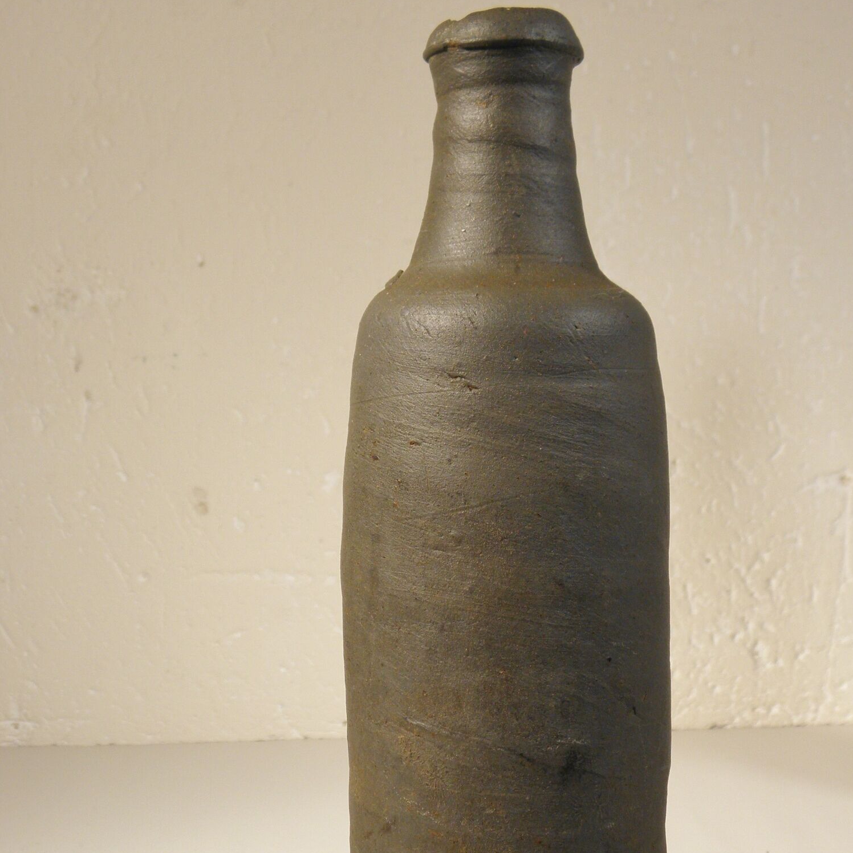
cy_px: 531
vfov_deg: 29.0
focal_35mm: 59
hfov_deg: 29.0
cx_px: 510
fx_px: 1645
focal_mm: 7.1
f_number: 3.8
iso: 100
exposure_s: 1/40
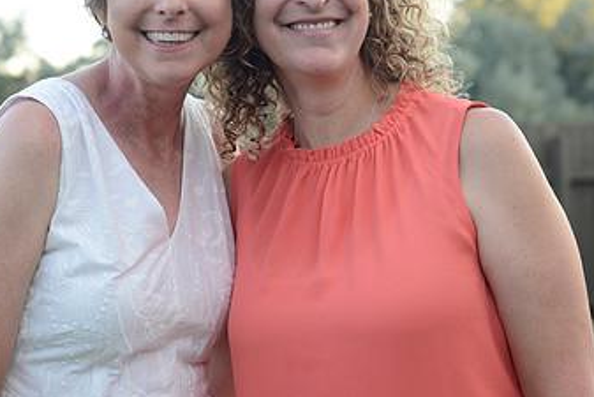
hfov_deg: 23.6
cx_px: 291
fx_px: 1420
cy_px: 124
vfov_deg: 15.9
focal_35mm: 86
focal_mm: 50
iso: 400
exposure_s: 1/200
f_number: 4
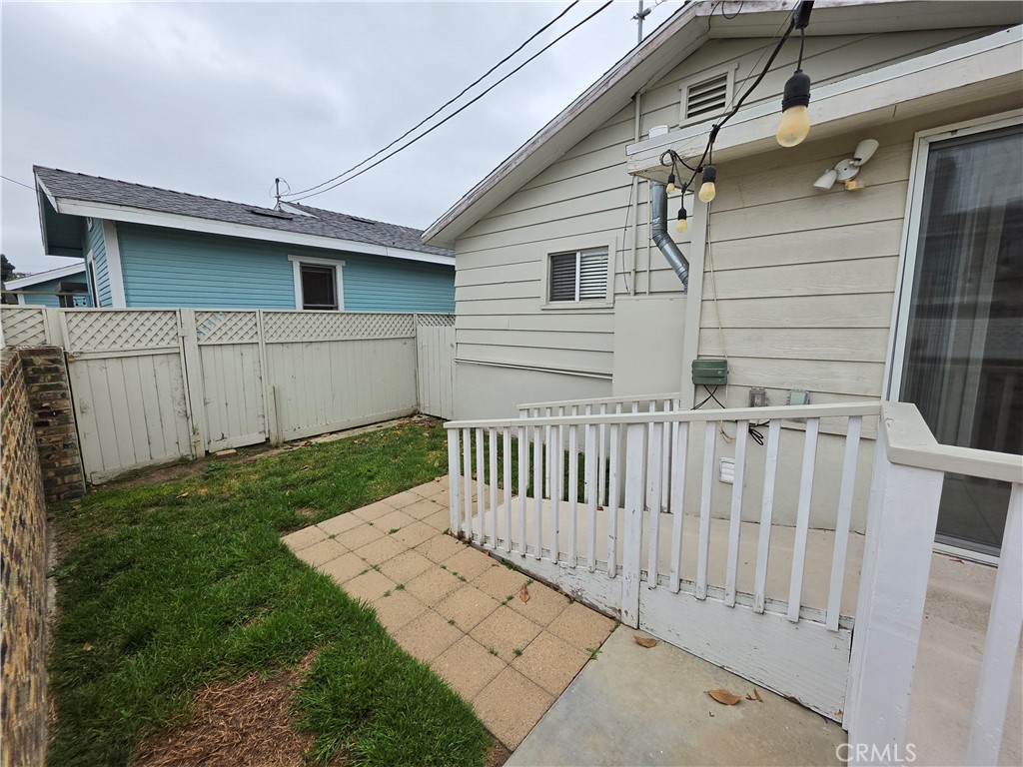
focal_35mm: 13
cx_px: 512
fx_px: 384
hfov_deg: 106.2
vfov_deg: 89.9
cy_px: 384
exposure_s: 1/1283
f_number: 1.9
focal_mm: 2.2
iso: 32
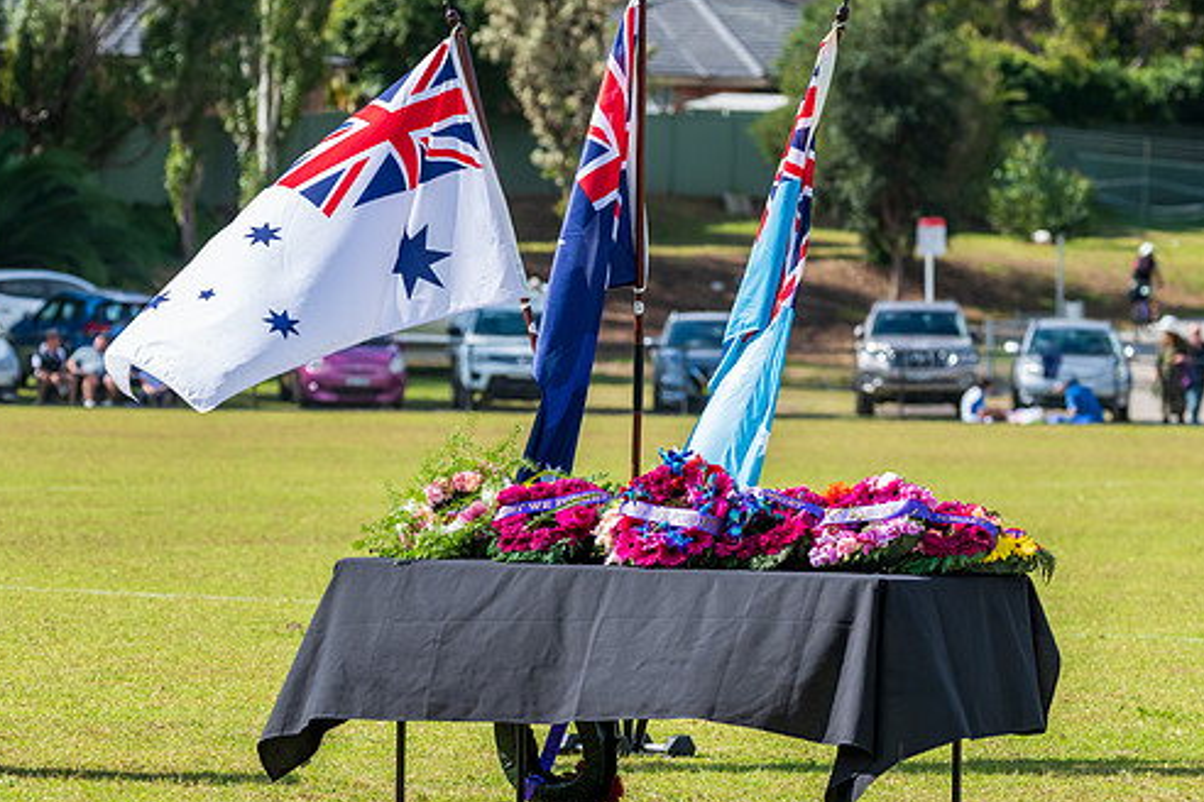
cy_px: 385
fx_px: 8996
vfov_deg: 5.1
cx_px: 652
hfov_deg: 7.7
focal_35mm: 269
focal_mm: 220
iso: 800
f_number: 9
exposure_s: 1/1600
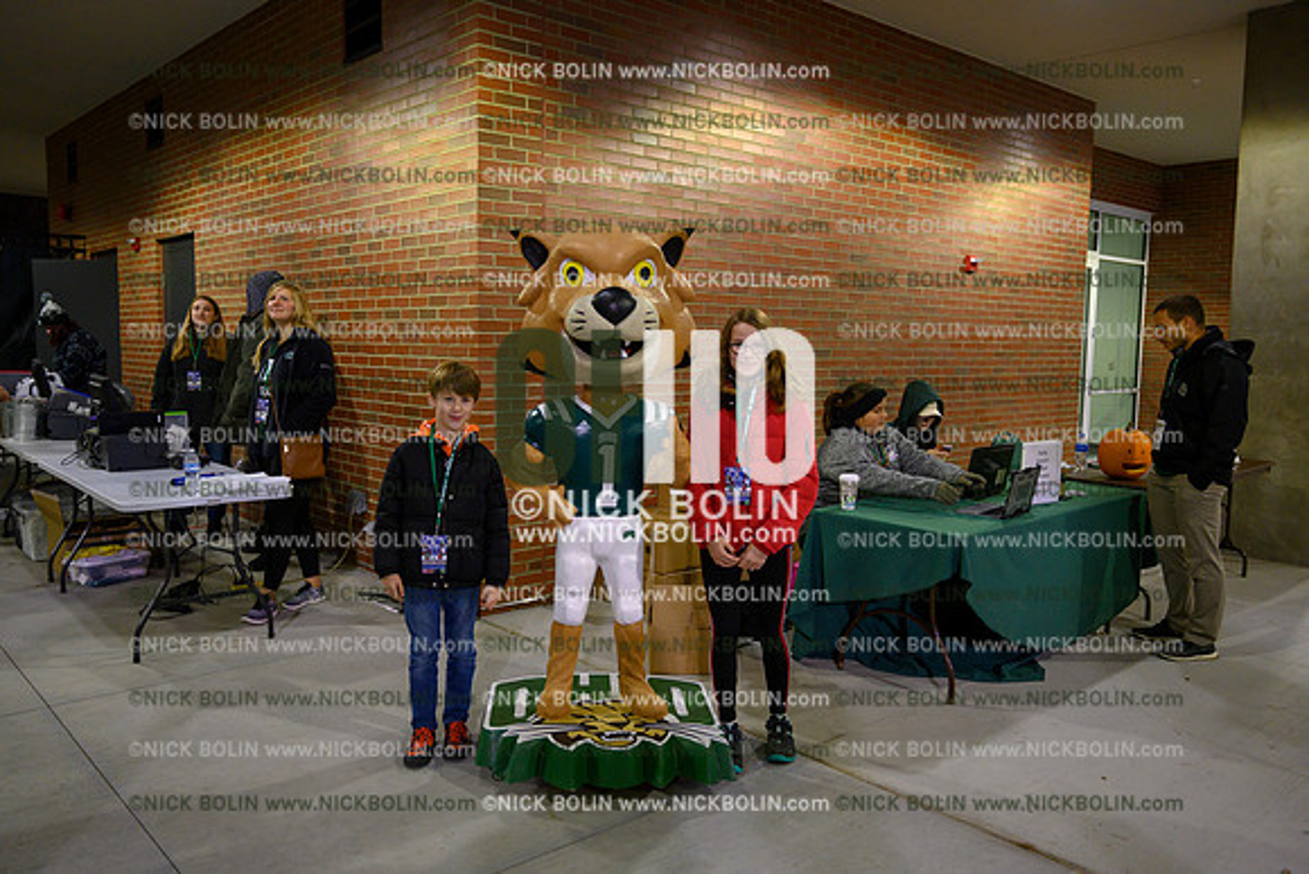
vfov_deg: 46.4
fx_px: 1018
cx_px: 654
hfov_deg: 65.5
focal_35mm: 28
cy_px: 437
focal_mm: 28
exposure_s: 1/200
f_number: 4
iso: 2000
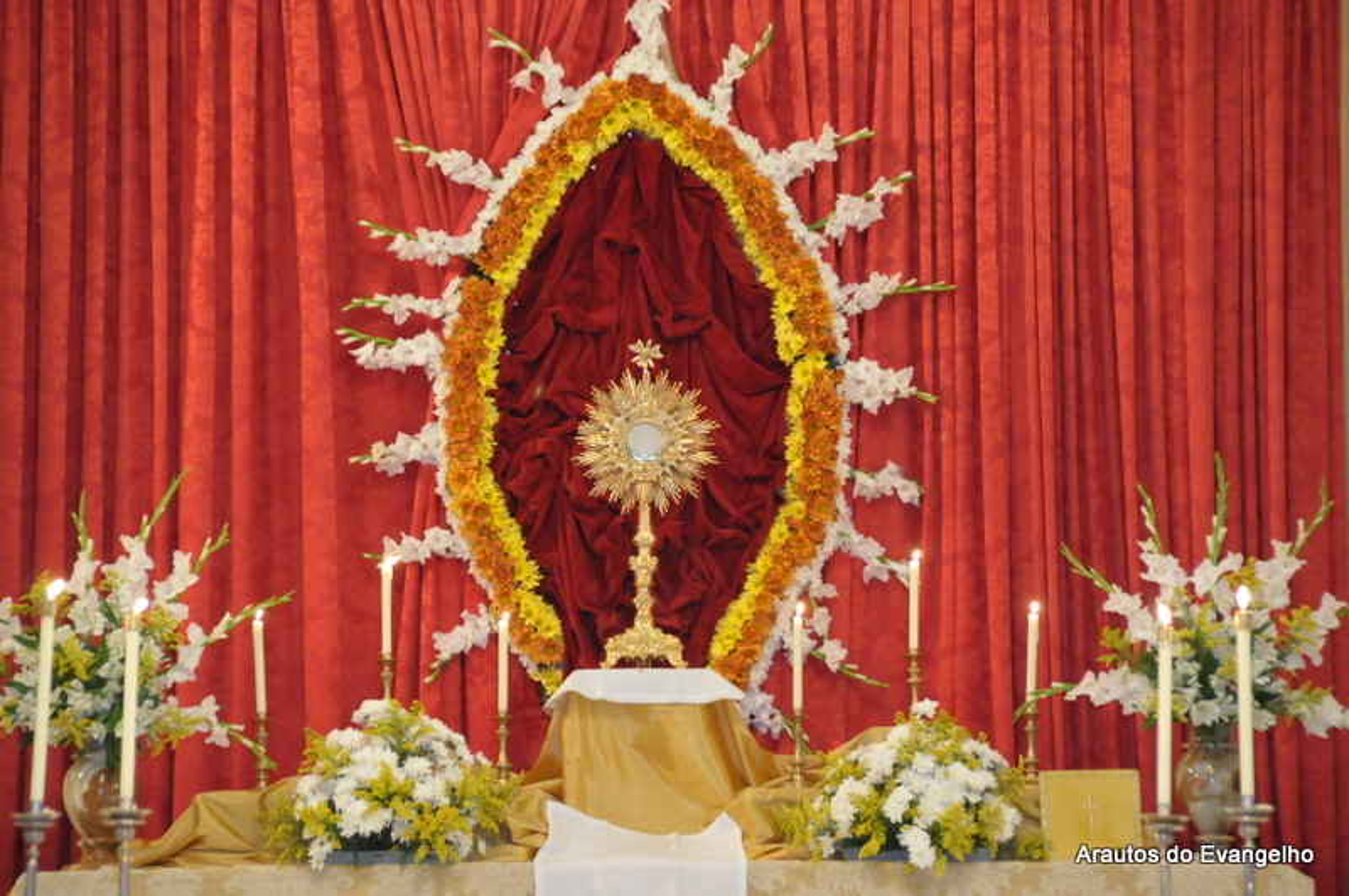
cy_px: 448
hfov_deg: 10.2
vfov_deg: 6.8
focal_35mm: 202
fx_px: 7582
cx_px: 674
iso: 3200
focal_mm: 135
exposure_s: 1/25
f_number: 5.6
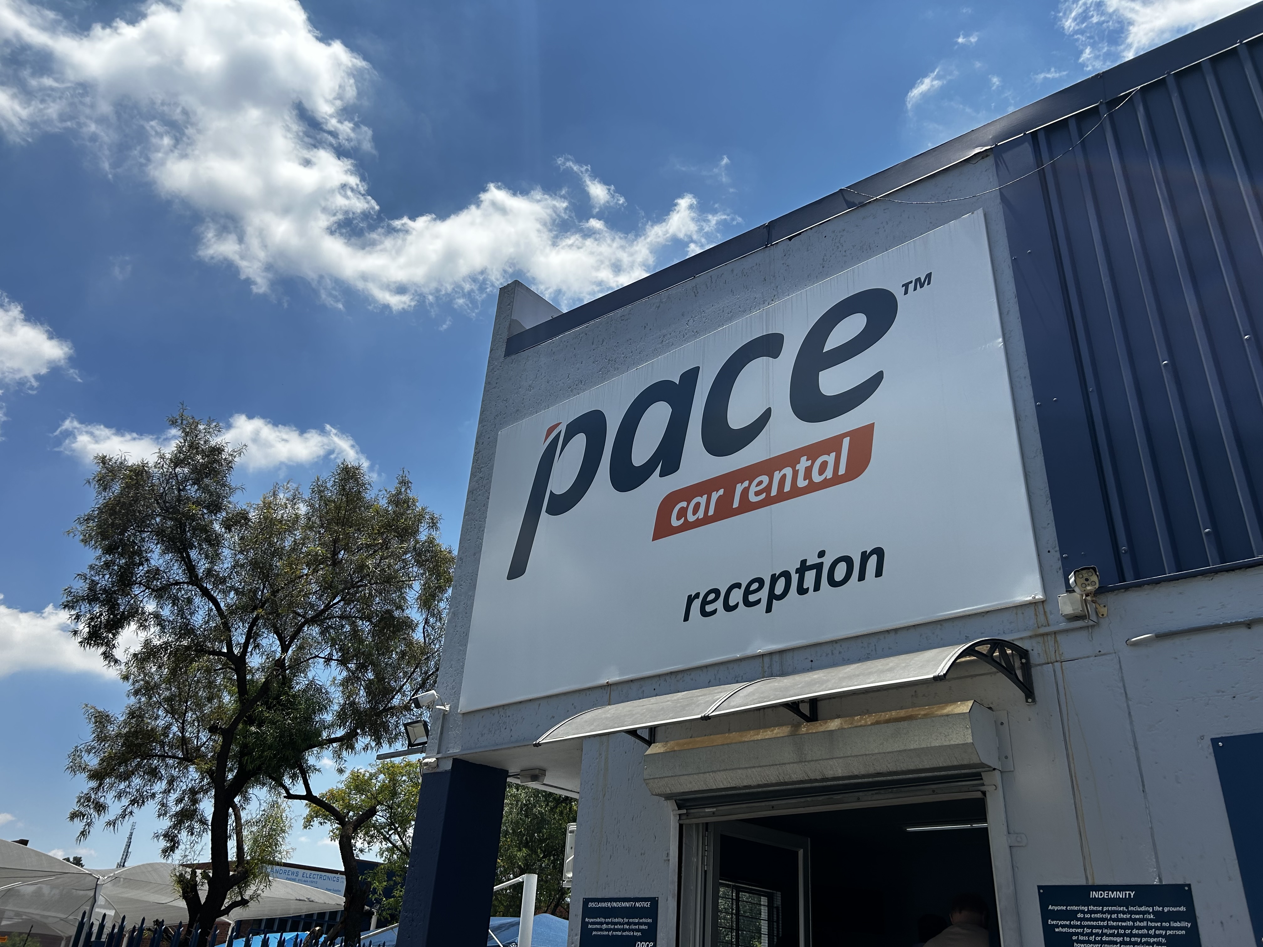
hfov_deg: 67.3
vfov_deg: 53.1
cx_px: 632
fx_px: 949
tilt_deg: +27.9
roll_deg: -4.2
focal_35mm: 26
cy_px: 474
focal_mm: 5.7
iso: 50
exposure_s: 1/5882
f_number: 1.5
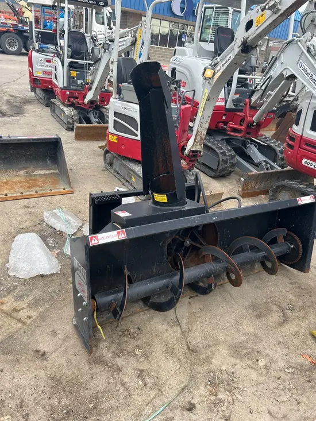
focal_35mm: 26
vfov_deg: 67.3
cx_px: 158
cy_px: 210
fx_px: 316
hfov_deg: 53.1
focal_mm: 5.7
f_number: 1.5
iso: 50
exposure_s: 1/352
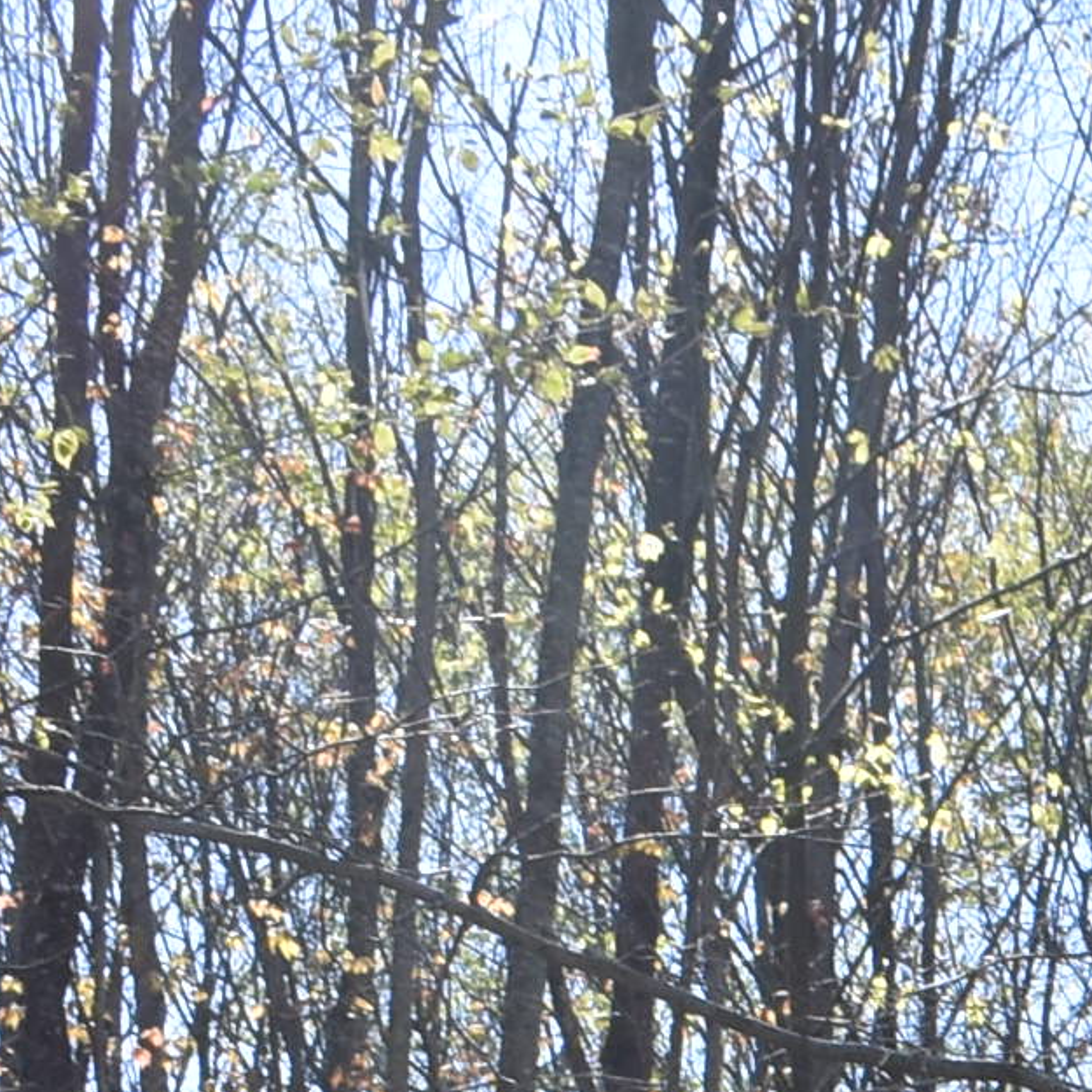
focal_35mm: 165
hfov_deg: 9.7
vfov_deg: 9.6
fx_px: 5889
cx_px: 2336
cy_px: 2453
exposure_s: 1/250
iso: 320
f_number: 8
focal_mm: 18
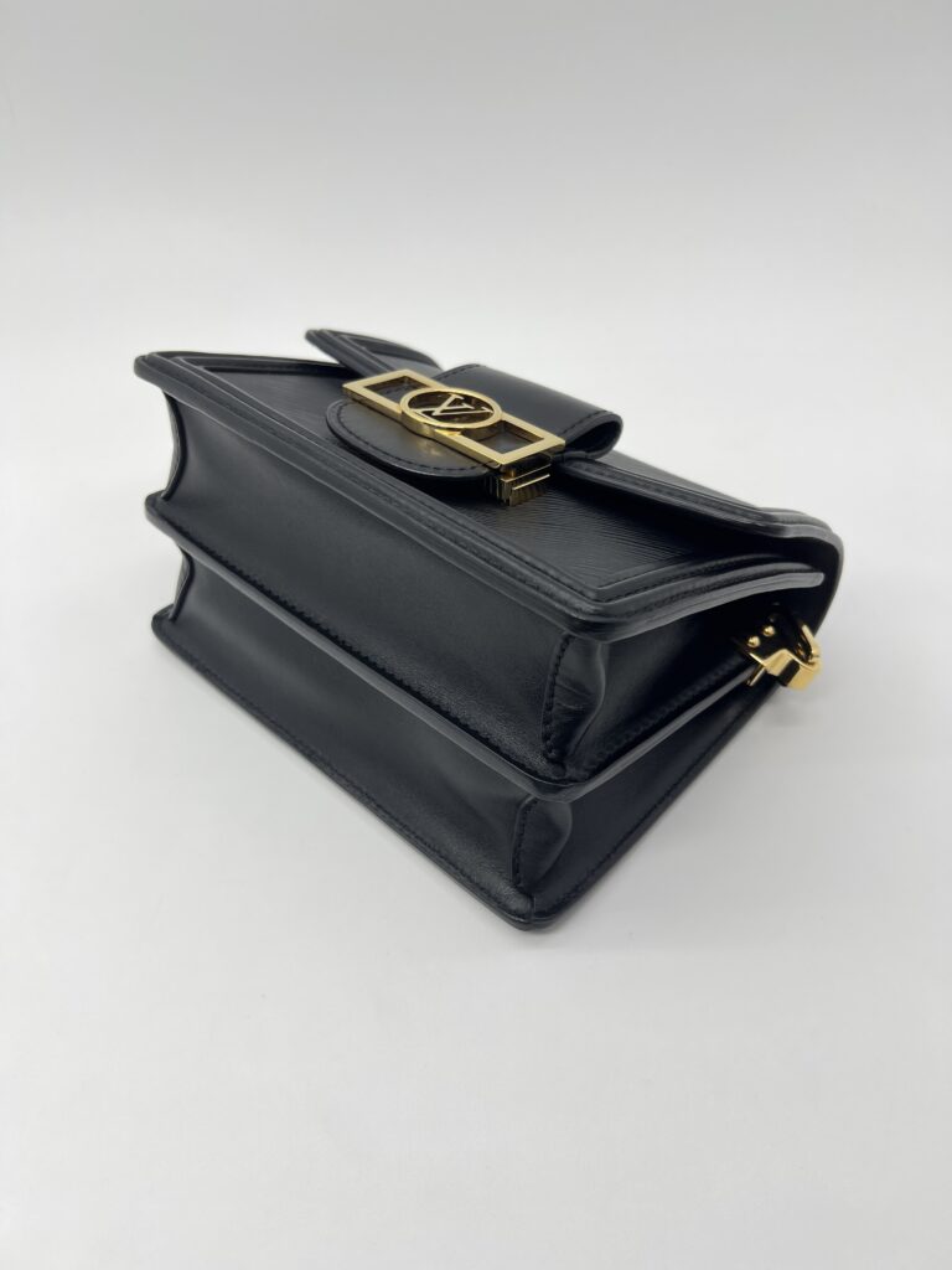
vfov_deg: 67.3
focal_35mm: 26
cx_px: 476
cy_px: 635
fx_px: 953
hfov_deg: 53.1
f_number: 1.5
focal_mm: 5.7
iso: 40
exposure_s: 1/168
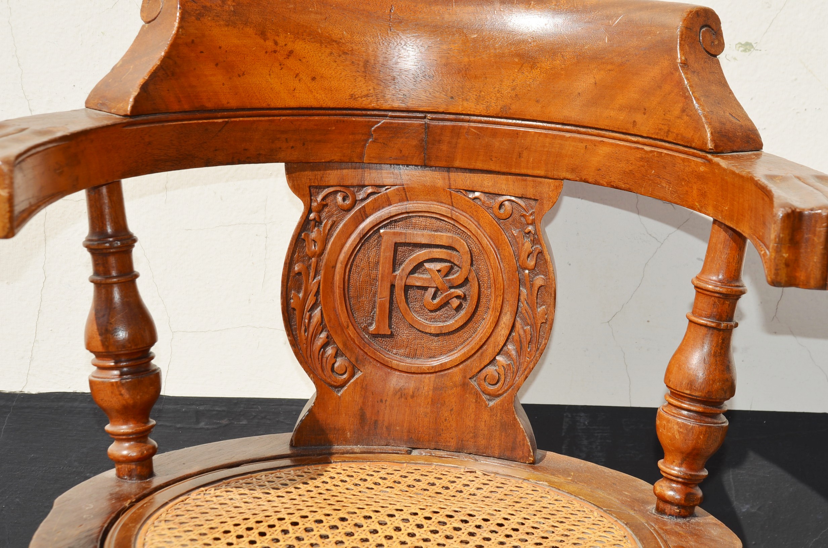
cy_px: 274
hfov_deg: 23.4
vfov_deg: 15.6
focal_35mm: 87
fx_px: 1997
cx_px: 414
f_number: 8
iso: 100
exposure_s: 1/250
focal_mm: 58
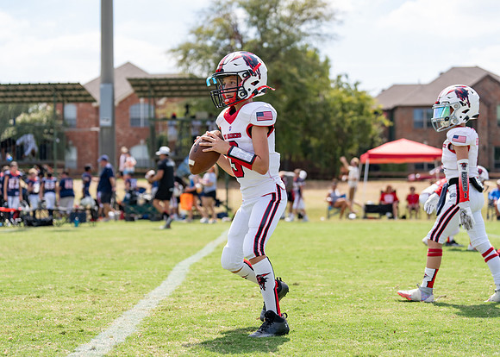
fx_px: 1050
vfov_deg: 19.3
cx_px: 250
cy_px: 178
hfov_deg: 26.8
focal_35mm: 74
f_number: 2.8
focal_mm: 70
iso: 200
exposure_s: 1/2000
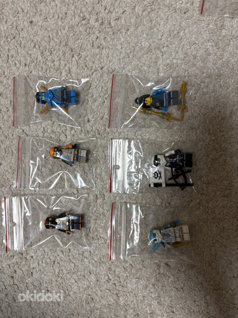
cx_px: 119
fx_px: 238
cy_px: 159
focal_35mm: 26
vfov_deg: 67.3
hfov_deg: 53.1
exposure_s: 1/100
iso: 125
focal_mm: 5.96
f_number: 1.6
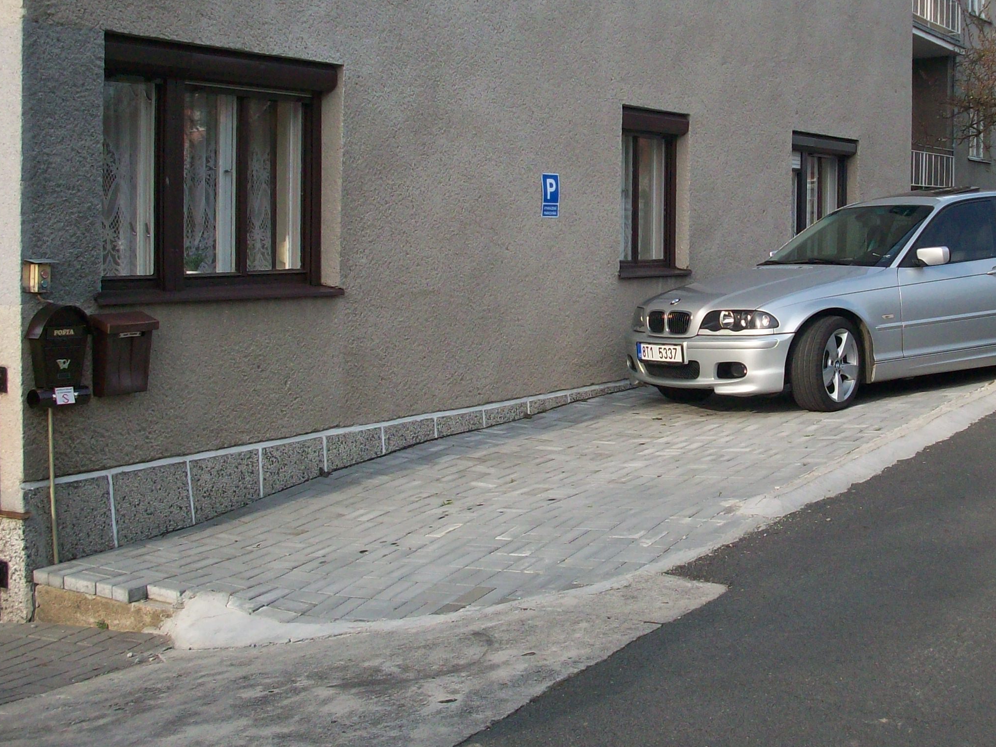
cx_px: 654
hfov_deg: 34.1
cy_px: 309
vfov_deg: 26.1
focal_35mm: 56
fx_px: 1611
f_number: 2.8
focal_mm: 6.2
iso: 80
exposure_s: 1/500
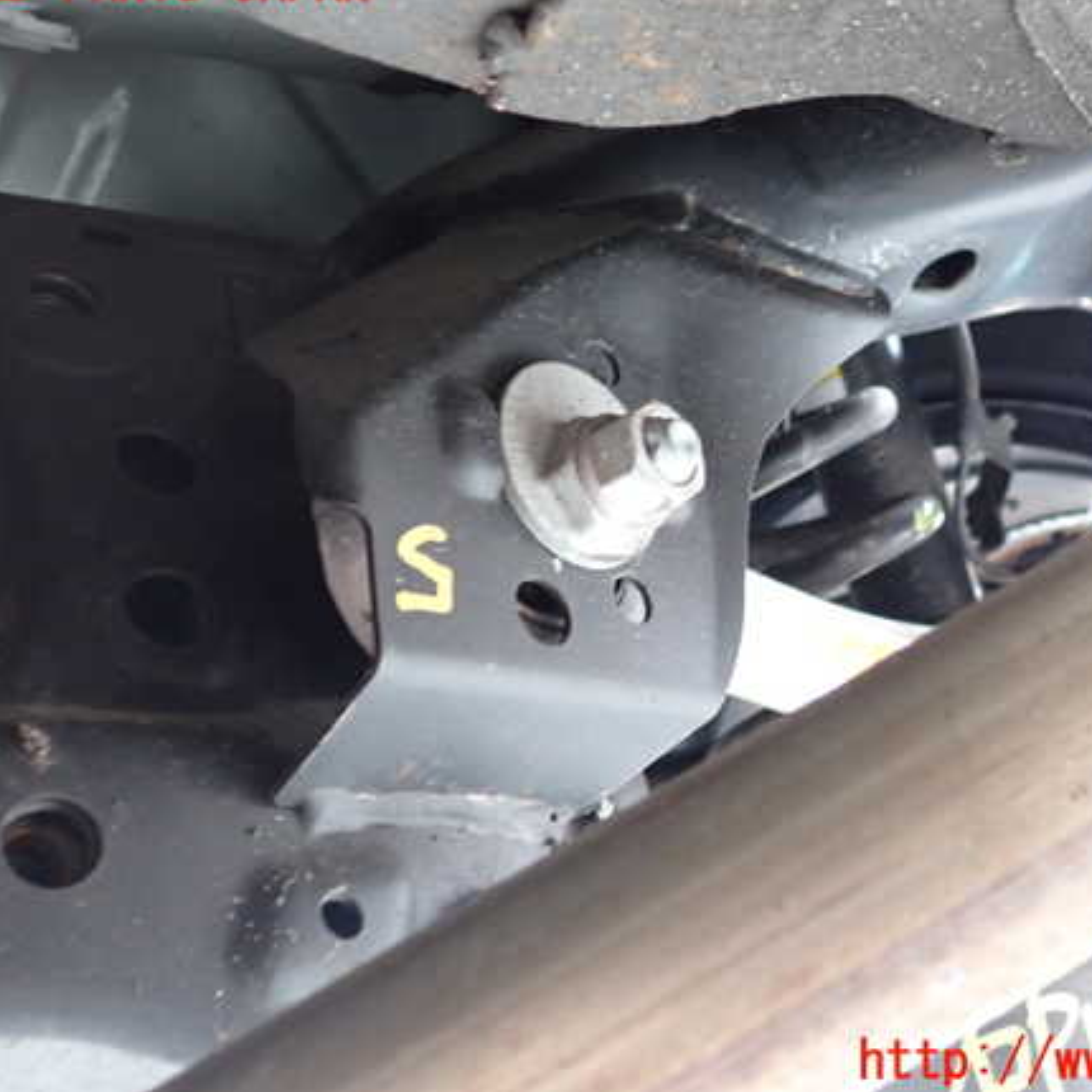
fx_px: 1321
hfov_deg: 44.6
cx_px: 670
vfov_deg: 44.9
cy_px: 523
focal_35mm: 37
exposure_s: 1/30
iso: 500
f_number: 2.3
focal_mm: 5.4
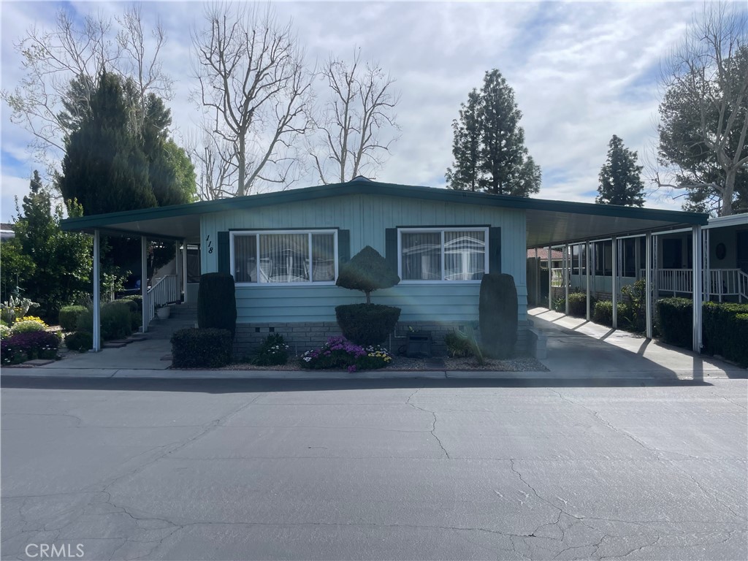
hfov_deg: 67.3
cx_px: 374
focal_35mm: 26
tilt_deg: -1.6
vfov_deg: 53.1
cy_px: 280
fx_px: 562
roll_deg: +0.4
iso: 32
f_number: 1.6
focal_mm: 4.2
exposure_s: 1/5291
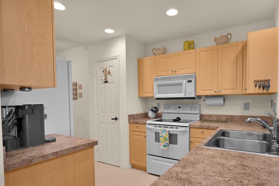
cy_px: 107
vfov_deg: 59.2
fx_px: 163
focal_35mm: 21
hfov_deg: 80.7
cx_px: 160
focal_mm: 12
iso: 180
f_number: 3.5
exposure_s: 1/20
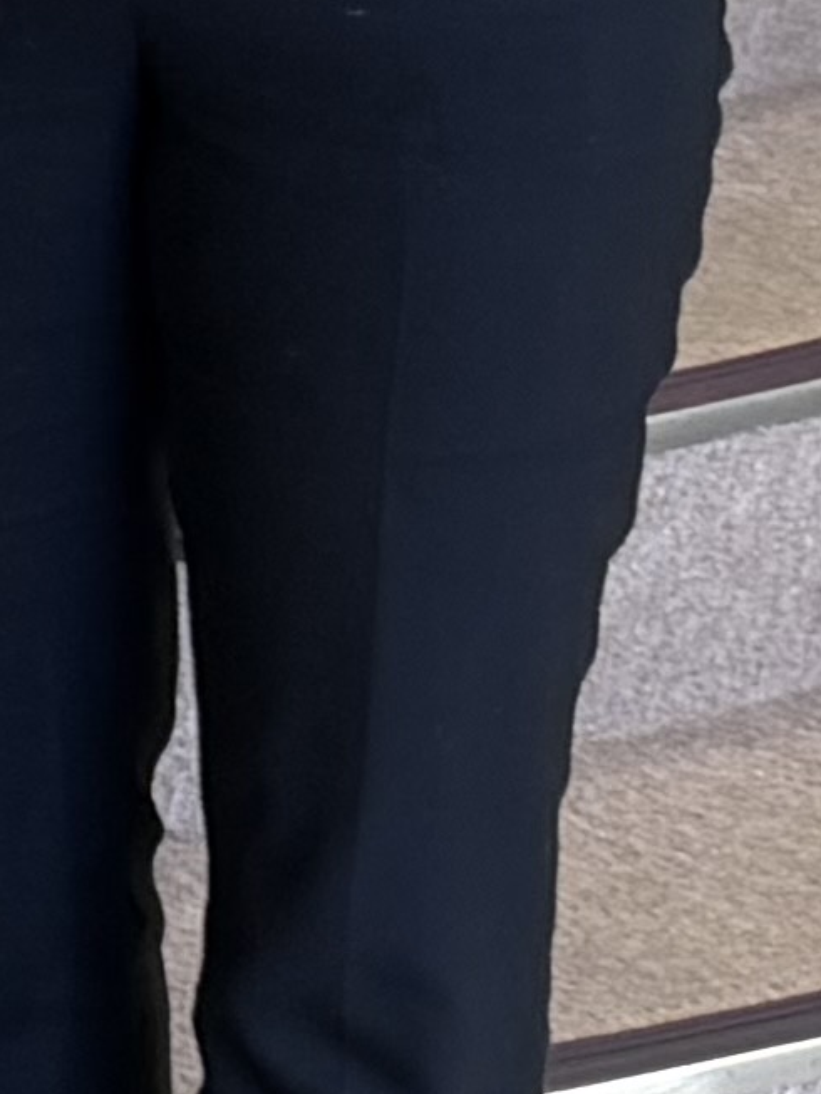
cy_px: -980
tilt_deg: -9.8
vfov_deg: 9.0
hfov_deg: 6.2
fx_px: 6639
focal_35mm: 210
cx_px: -2056
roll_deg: -1.4
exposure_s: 1/50
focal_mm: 6.76
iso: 125
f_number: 1.78
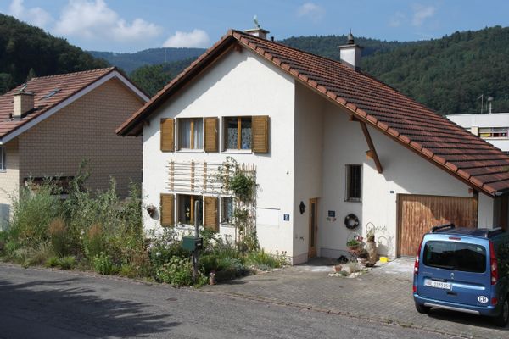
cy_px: 170
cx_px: 254
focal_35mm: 40
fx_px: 566
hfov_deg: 48.5
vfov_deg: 33.4
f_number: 7.1
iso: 100
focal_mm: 26
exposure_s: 1/320
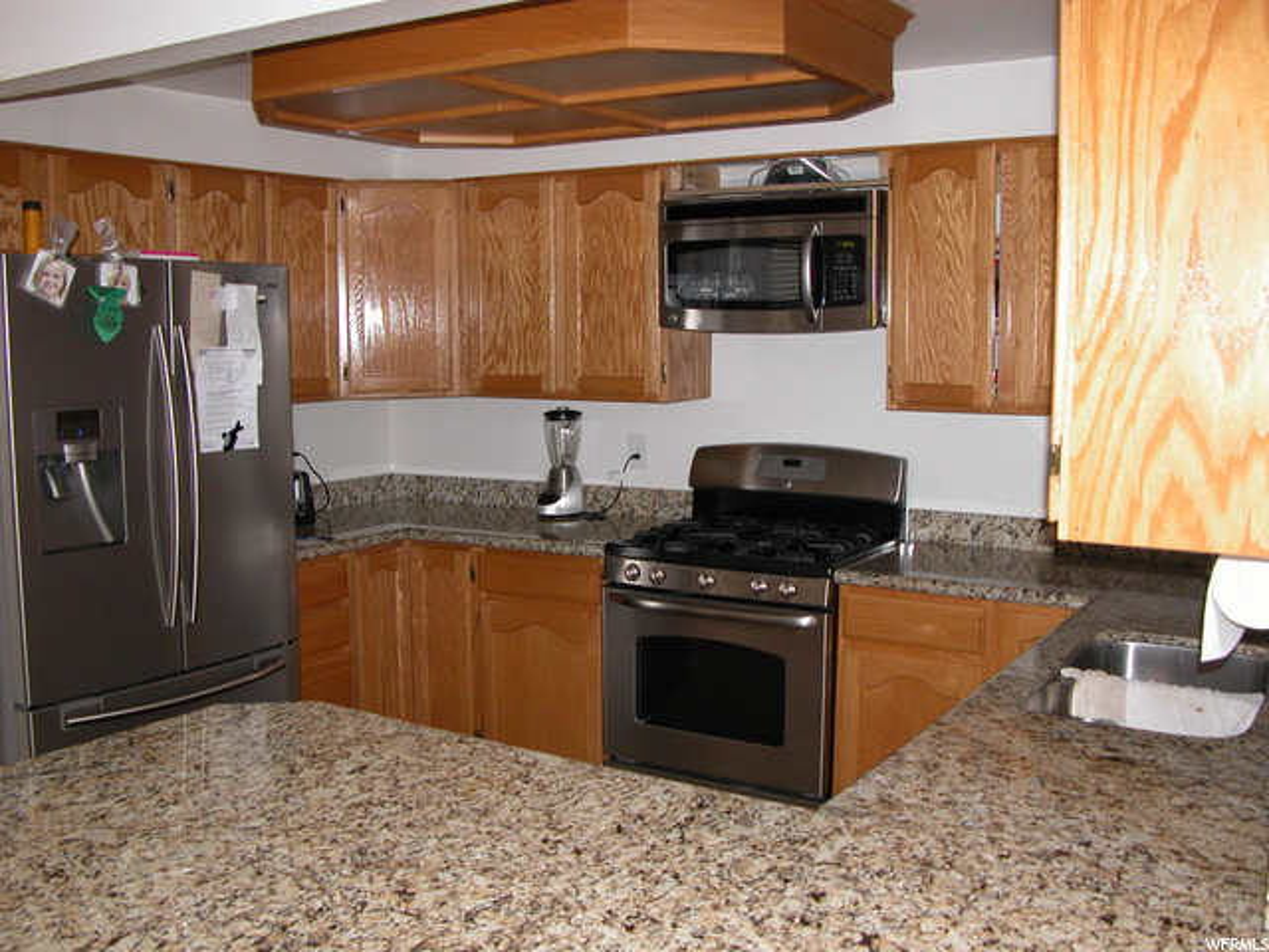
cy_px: 476
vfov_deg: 41.8
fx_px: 1246
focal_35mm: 34
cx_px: 634
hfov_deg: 54.0
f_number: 2.8
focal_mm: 8.9
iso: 200
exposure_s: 1/60
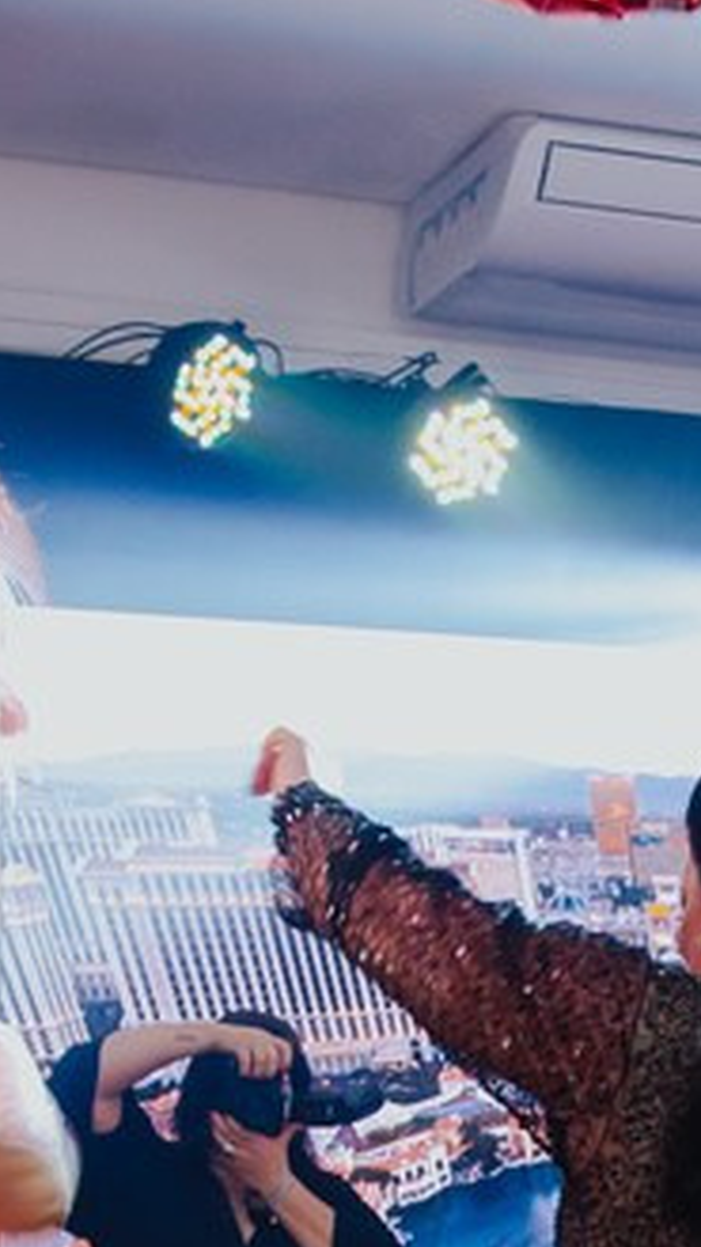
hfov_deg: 11.6
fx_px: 3404
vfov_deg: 20.2
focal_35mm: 103
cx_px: 750
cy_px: 1192
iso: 500
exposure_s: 1/60
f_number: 2.8
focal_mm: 18
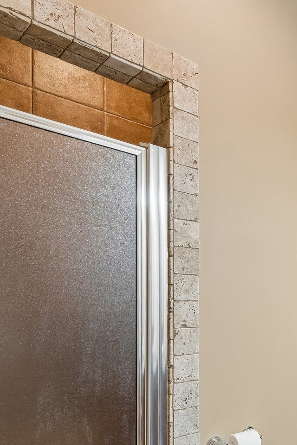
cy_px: 304
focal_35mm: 32
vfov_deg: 57.2
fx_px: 396
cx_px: 356
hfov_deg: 33.5
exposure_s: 1/8
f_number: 7.1
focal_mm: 10
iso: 200
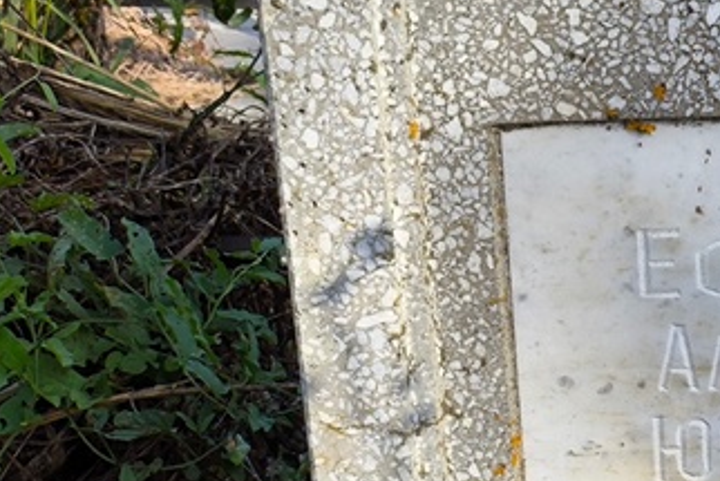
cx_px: 659
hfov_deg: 15.7
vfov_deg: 10.6
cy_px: 322
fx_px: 2581
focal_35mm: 129
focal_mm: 4.71
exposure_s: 1/532
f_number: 1.7
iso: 50
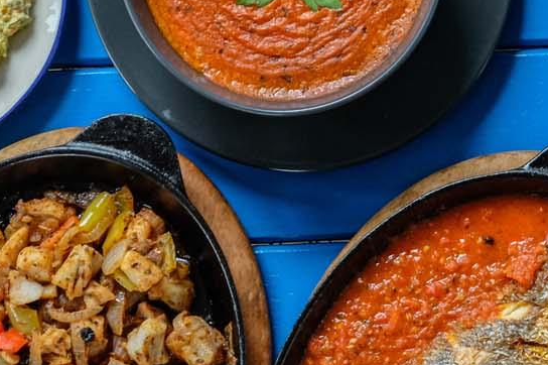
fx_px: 2312
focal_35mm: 152
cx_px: 489
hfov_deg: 13.4
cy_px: 412
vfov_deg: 8.9
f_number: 5.6
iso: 800
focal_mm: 34.3
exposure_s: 1/30
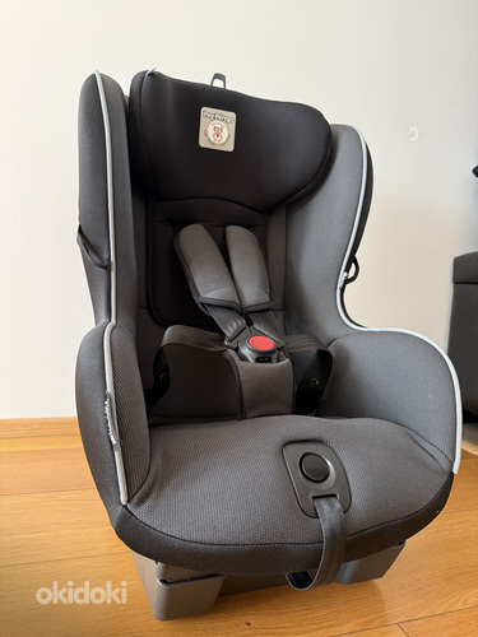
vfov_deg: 71.6
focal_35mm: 24
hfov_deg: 56.8
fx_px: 442
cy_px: 318
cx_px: 239
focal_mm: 6.76
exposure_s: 1/60
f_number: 1.78
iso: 400
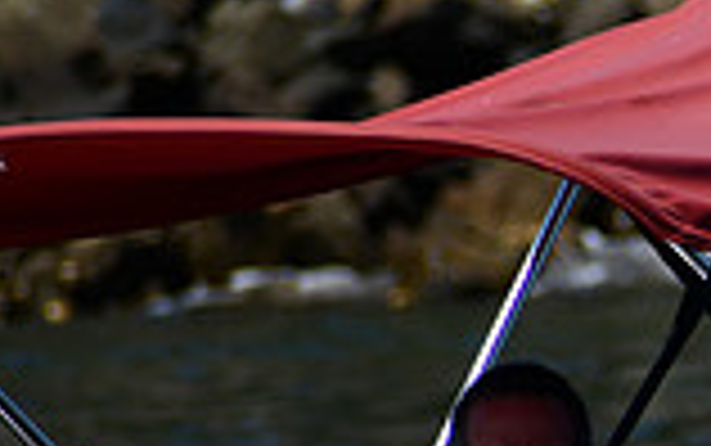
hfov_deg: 1.2
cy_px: 552
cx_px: 1224
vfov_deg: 0.8
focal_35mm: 1683
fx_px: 32635
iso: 200
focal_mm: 300
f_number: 7.1
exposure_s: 1/1600
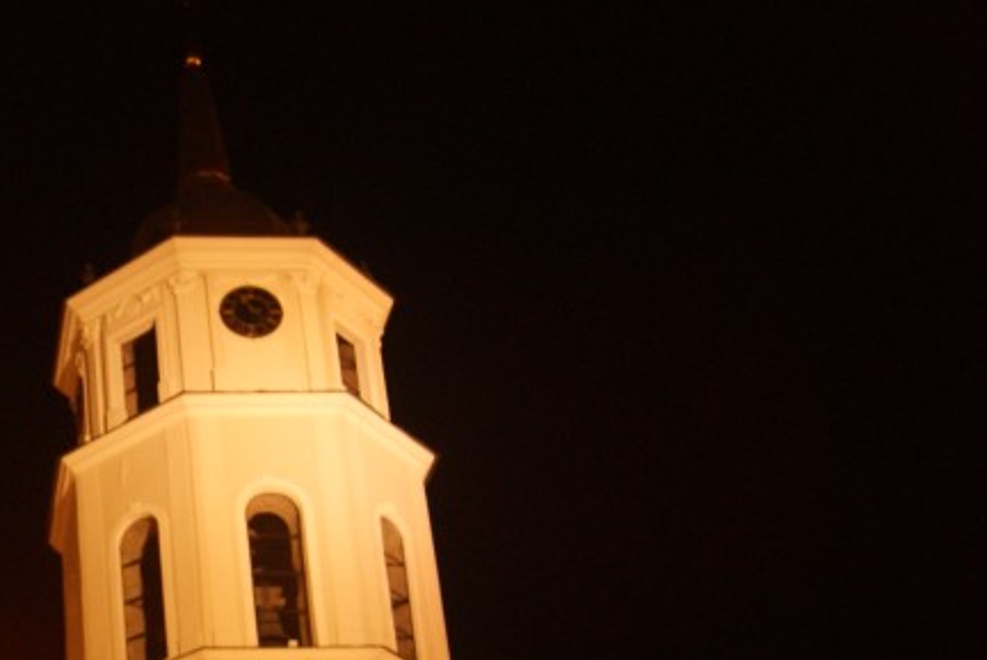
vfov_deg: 20.3
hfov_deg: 28.6
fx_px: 1756
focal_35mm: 64
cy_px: 730
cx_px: -85
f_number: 3.5
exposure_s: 1/2.5
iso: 400
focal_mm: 18
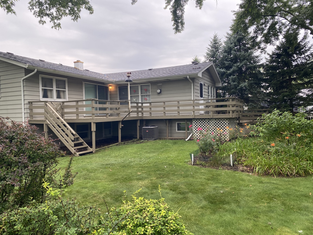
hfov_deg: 67.3
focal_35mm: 26
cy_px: 118
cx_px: 156
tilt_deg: -0.6
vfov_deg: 53.1
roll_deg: +1.1
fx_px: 235
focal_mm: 4.25
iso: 32
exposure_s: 1/121
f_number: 1.8
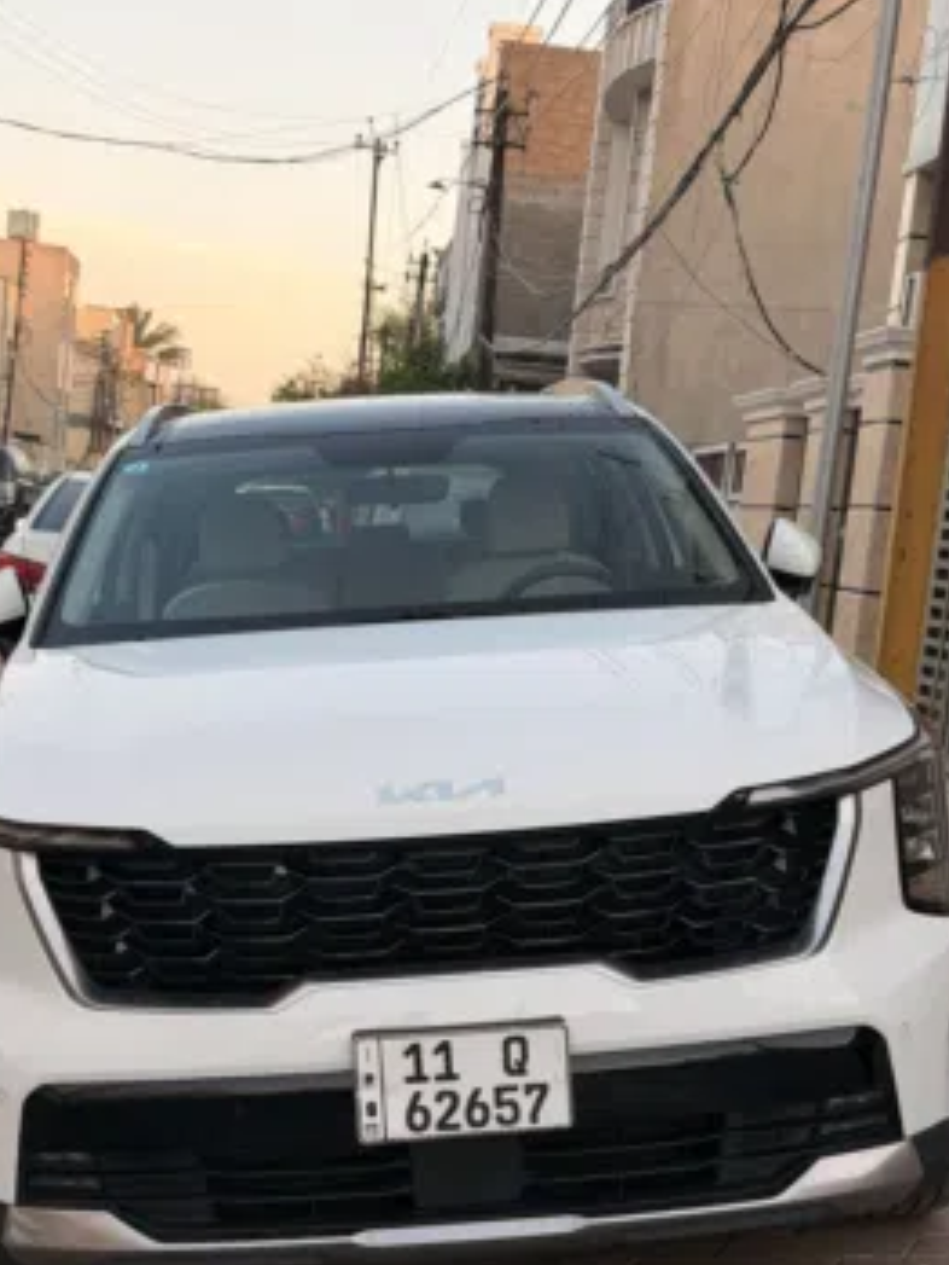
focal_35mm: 55
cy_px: 692
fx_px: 2009
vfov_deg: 34.9
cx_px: 431
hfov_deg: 26.6
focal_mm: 6.76
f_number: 1.78
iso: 64
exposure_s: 1/243
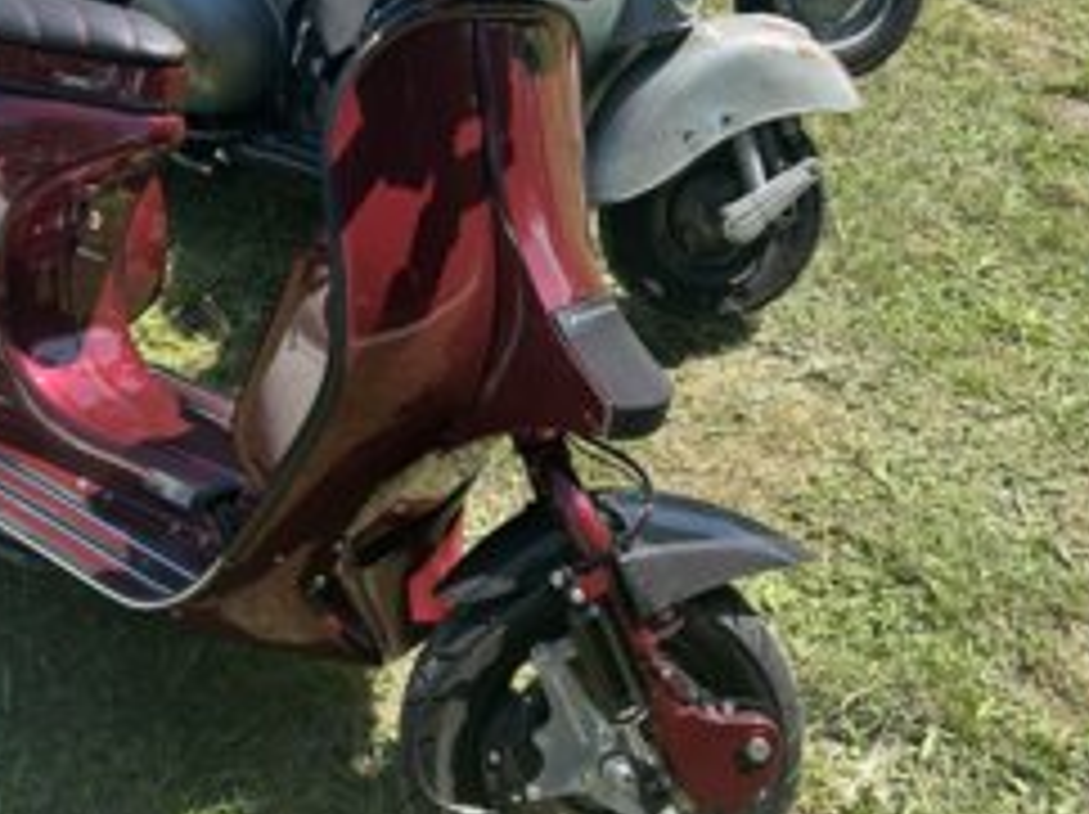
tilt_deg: -34.4
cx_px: 400
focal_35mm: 43
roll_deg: +2.0
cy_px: 373
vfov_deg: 33.5
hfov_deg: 43.5
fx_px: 1351
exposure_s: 1/1531
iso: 50
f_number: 1.5
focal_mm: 5.7
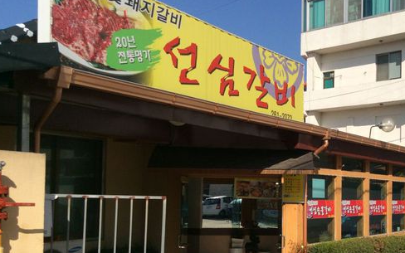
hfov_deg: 39.9
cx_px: 266
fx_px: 552
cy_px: 173
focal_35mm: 50
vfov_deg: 25.7
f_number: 2.4
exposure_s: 1/2203
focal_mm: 3.3
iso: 32
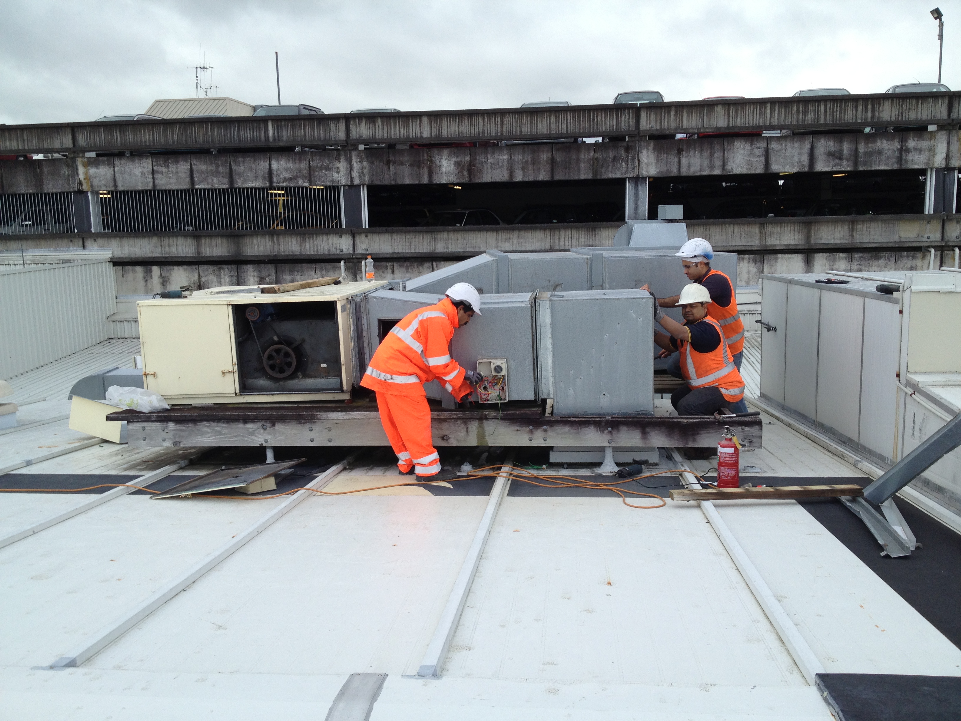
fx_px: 972
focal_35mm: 35
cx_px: 480
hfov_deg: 52.6
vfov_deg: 40.7
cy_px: 360
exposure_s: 1/563
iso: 50
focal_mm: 4.28
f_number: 2.4
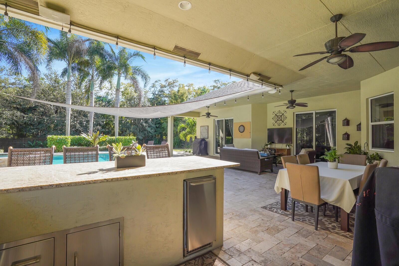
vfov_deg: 73.7
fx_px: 177
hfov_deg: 96.7
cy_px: 133
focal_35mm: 16
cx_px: 200
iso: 800
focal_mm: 16
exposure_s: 1/320
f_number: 8
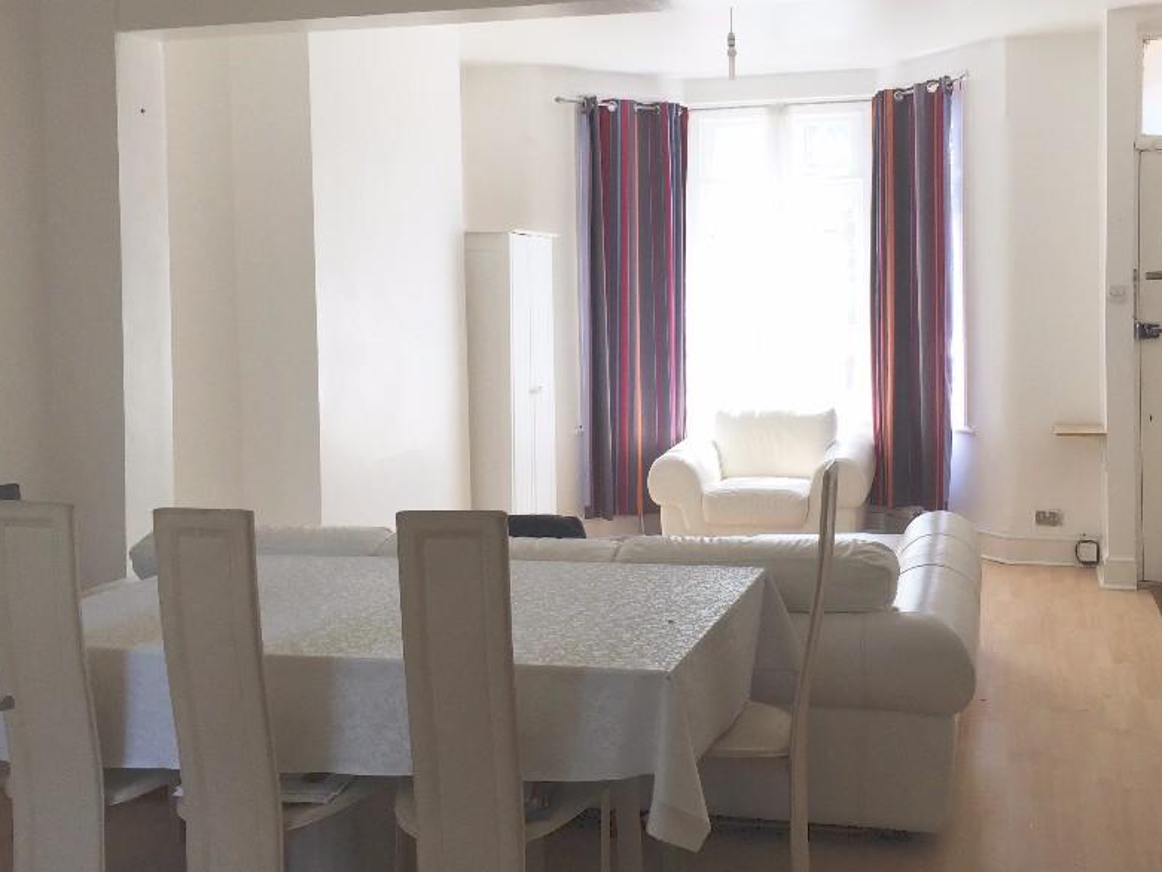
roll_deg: +0.2
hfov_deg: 48.5
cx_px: 729
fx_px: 1276
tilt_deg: -3.0
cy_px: 366
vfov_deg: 37.6
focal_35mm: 38
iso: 32
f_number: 2.2
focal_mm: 4.15
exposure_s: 1/204
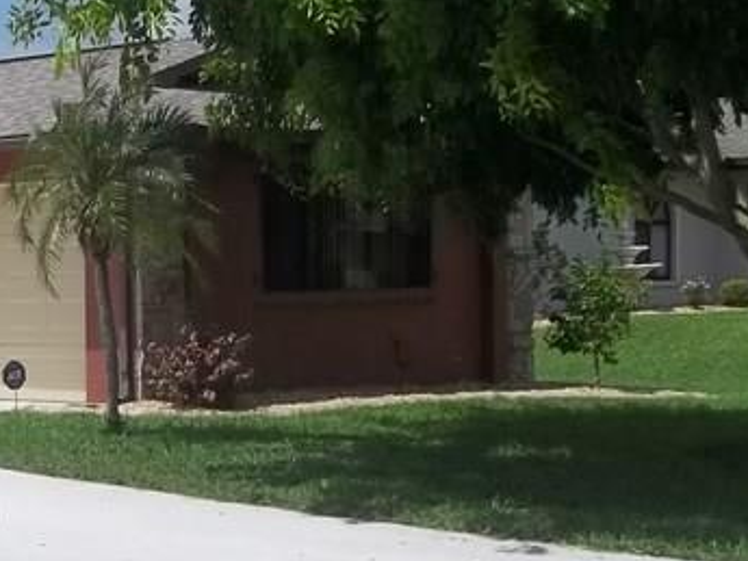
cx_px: -232
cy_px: 427
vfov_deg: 15.5
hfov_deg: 19.1
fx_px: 2054
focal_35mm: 95
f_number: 8.8
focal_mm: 5.7
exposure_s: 1/250
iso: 64
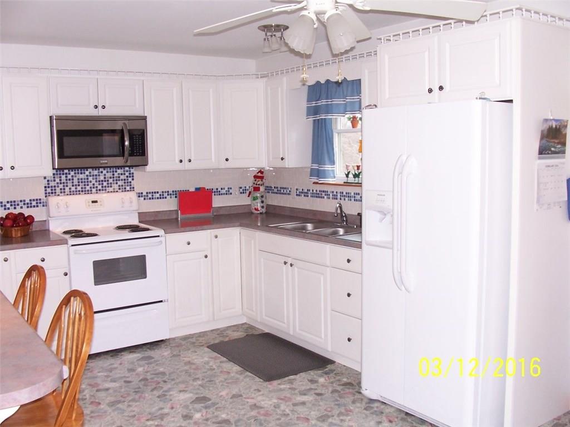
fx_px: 576
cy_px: 214
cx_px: 285
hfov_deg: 52.6
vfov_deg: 40.7
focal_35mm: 35
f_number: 2.8
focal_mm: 6
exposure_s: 1/60
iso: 140
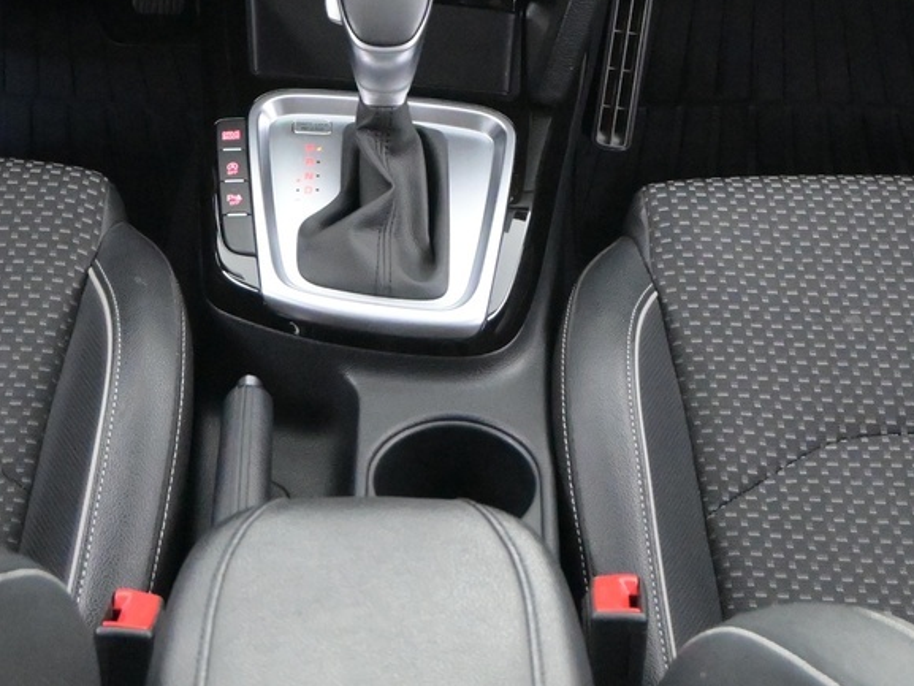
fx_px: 2139
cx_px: 420
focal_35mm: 81
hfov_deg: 24.1
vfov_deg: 17.7
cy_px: -17
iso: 8000
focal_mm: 20
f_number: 3.8
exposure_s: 1/30
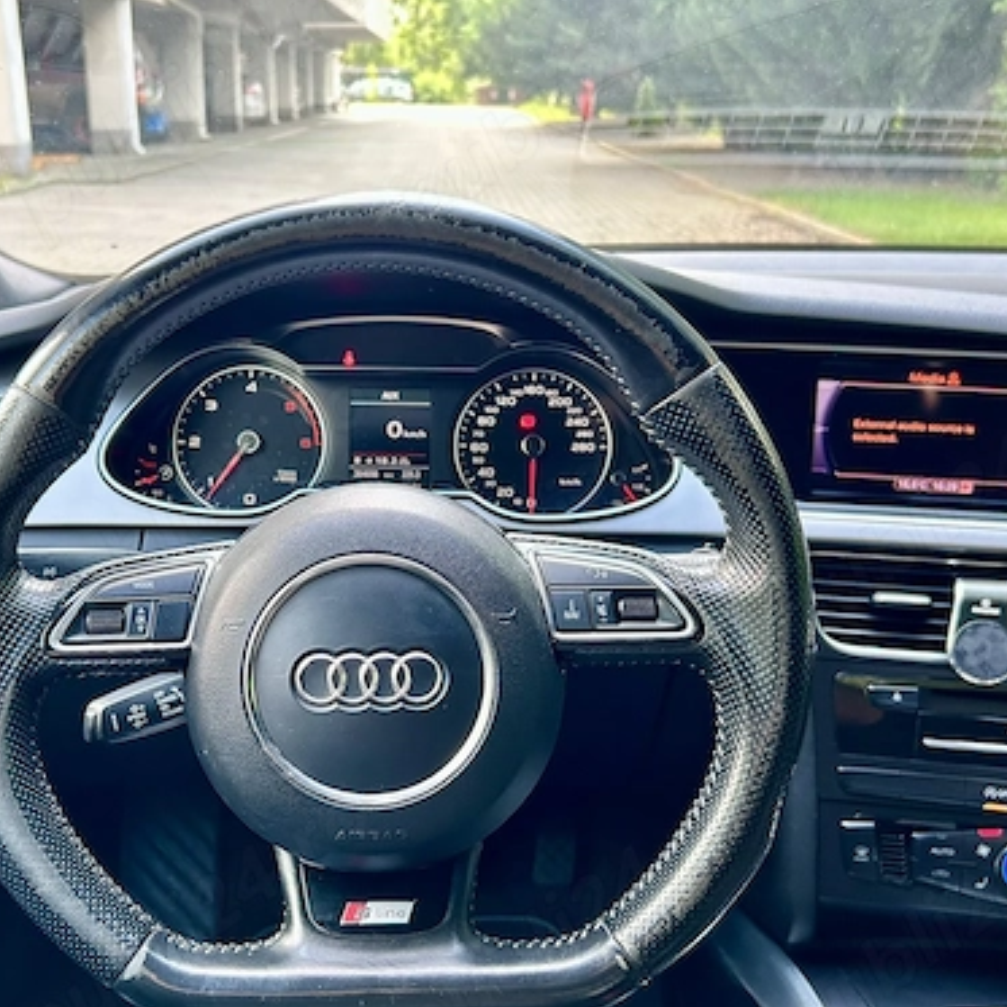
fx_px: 1218
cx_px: 383
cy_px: 540
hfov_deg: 44.6
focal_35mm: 37
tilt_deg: -20.7
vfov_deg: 44.9
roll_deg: +0.8
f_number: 1.5
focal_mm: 5.7
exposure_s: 1/79
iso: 125
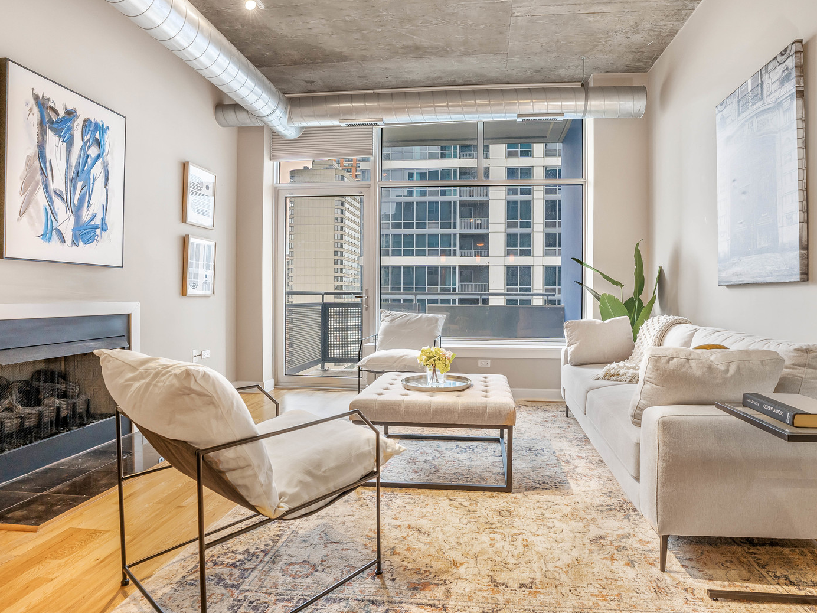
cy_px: 298
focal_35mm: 18
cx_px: 444
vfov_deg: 71.6
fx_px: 425
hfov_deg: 87.6
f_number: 9
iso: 640
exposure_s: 1/80
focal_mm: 16
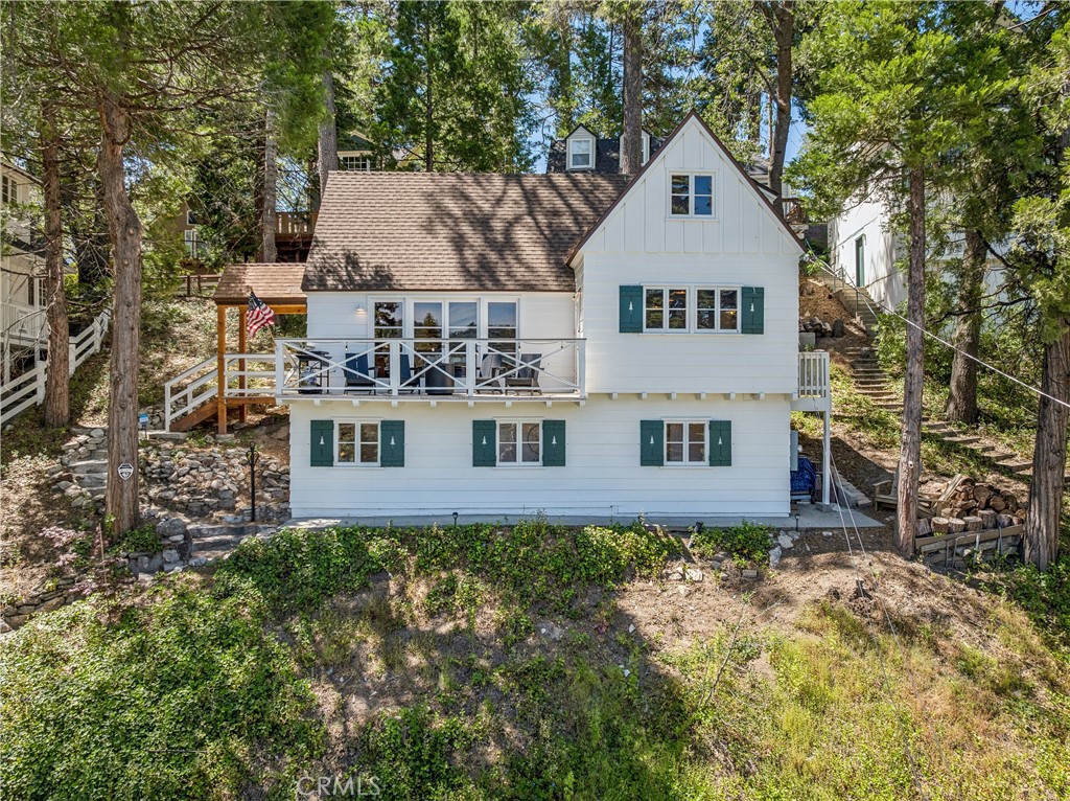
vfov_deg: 56.7
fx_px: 741
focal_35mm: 24
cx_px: 535
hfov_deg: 71.6
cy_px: 400
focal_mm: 12.3
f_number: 2.8
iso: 100
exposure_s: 1/30
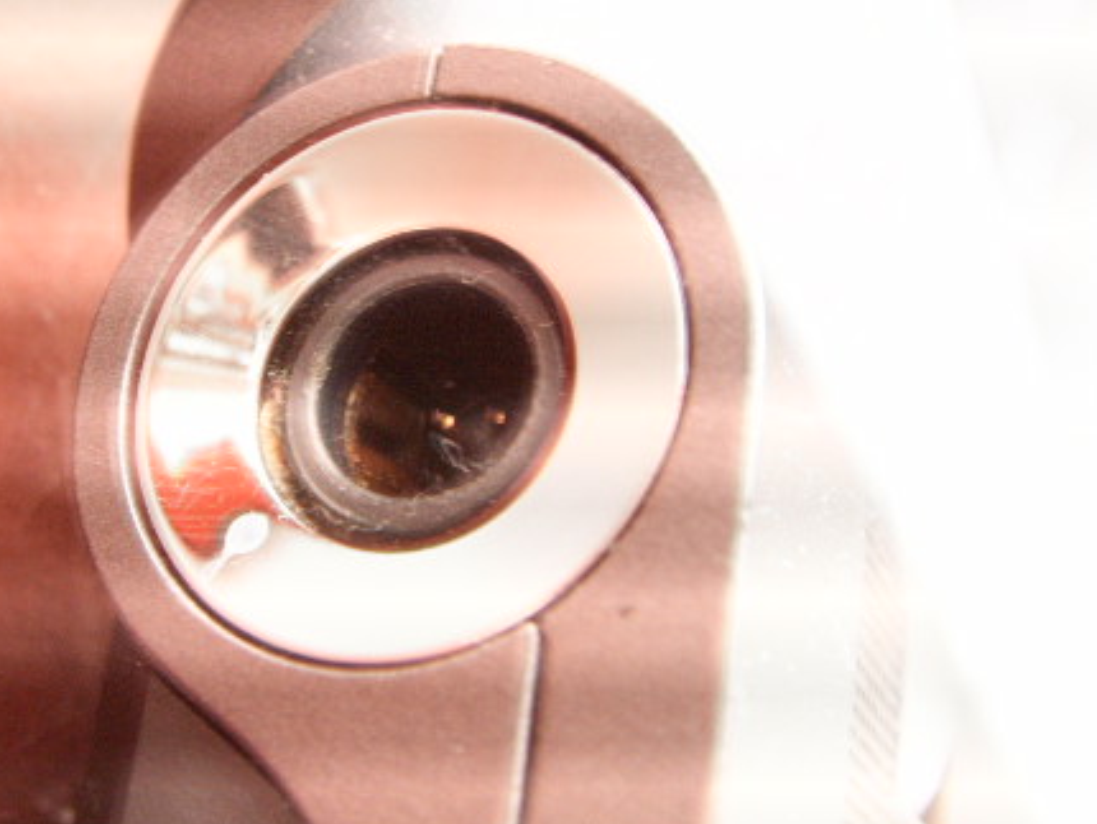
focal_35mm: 58
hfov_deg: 33.0
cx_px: 395
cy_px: 344
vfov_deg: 25.2
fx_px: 1839
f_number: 3.5
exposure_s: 1/20
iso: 152
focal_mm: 6.6
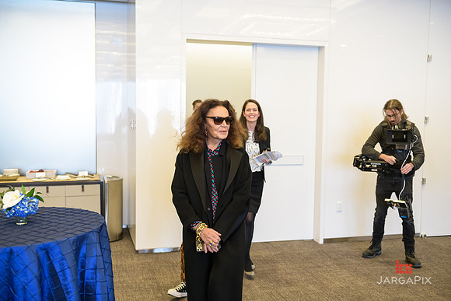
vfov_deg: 35.1
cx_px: 226
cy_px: 150
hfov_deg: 50.7
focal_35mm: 38
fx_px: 476
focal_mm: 38
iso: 1600
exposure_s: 1/125
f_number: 3.2
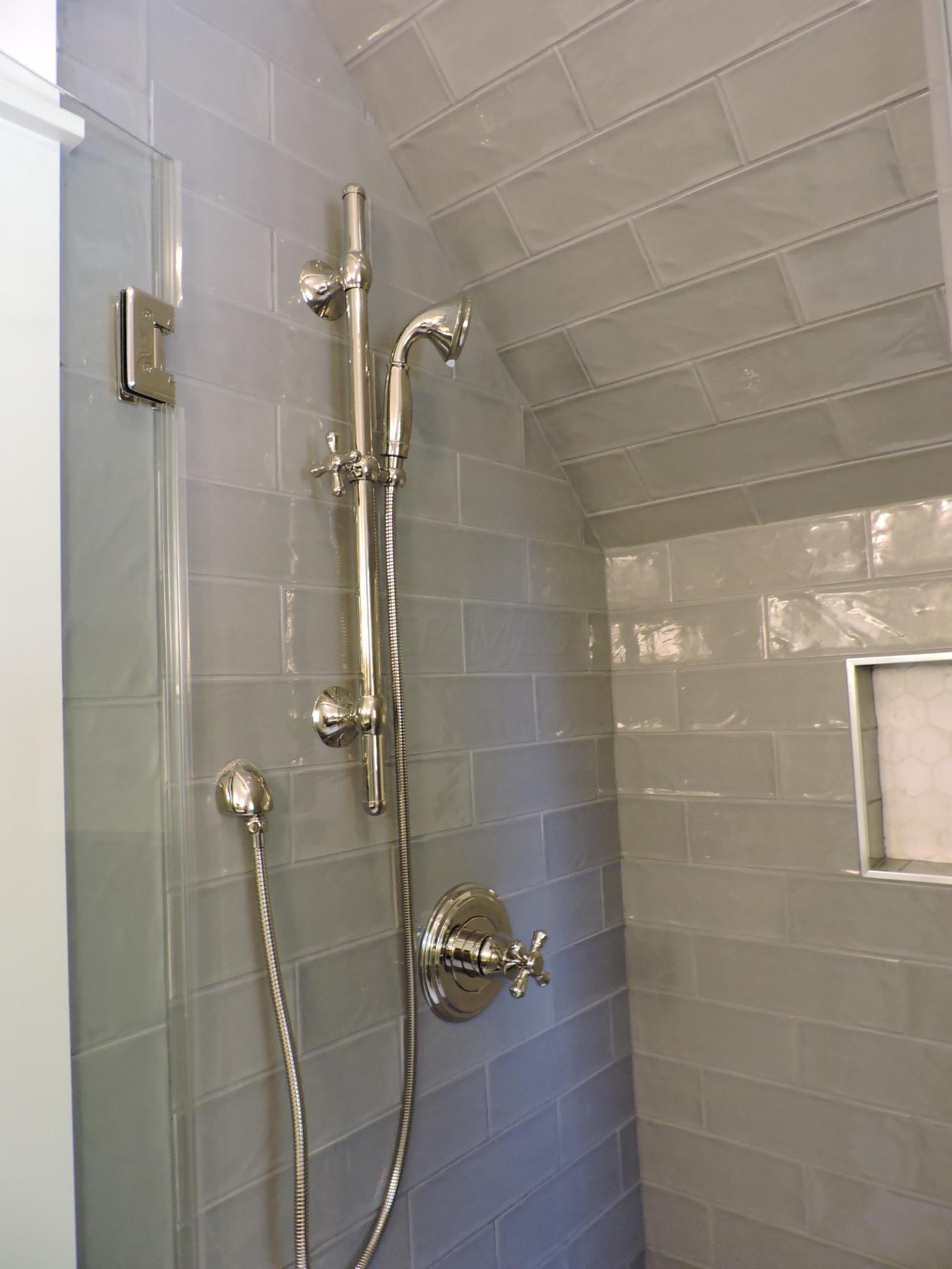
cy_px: 634
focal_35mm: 24
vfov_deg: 71.6
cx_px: 476
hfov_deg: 56.8
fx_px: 880
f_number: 3
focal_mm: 4.3
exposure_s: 1/15
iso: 400
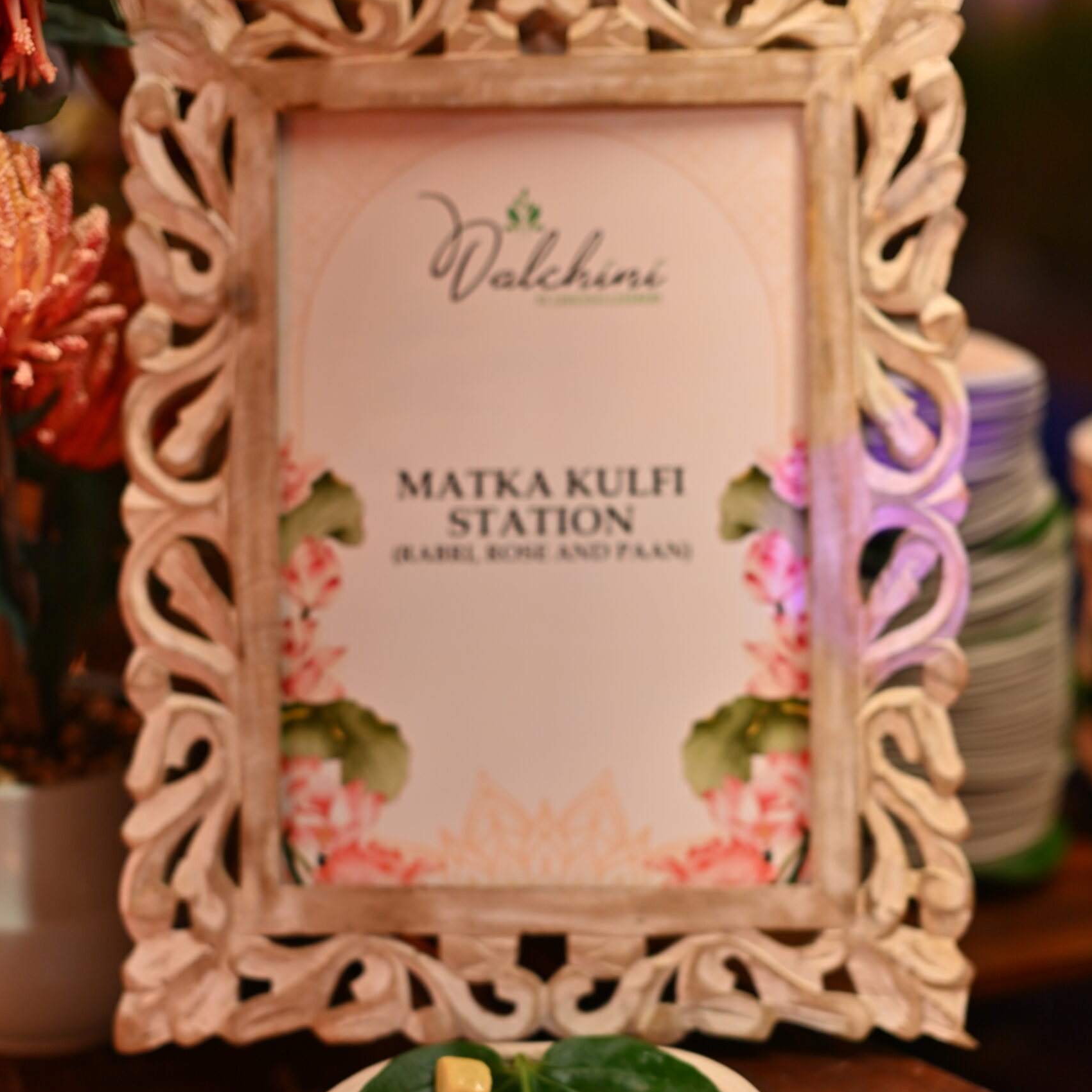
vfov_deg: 26.8
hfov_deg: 26.9
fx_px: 2284
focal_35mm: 64
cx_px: 547
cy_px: 696
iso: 250
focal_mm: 50
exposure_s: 1/125
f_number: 2
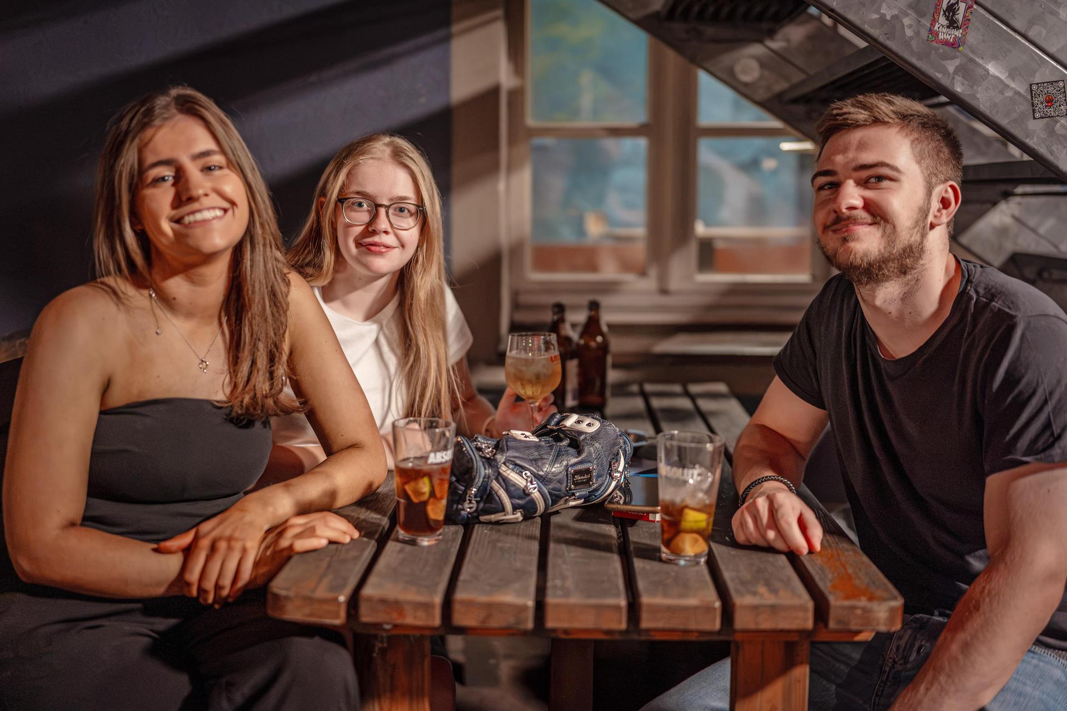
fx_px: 1037
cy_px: 356
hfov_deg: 54.4
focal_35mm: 35
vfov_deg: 37.9
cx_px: 534
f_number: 1.2
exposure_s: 1/160
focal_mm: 35
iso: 6400
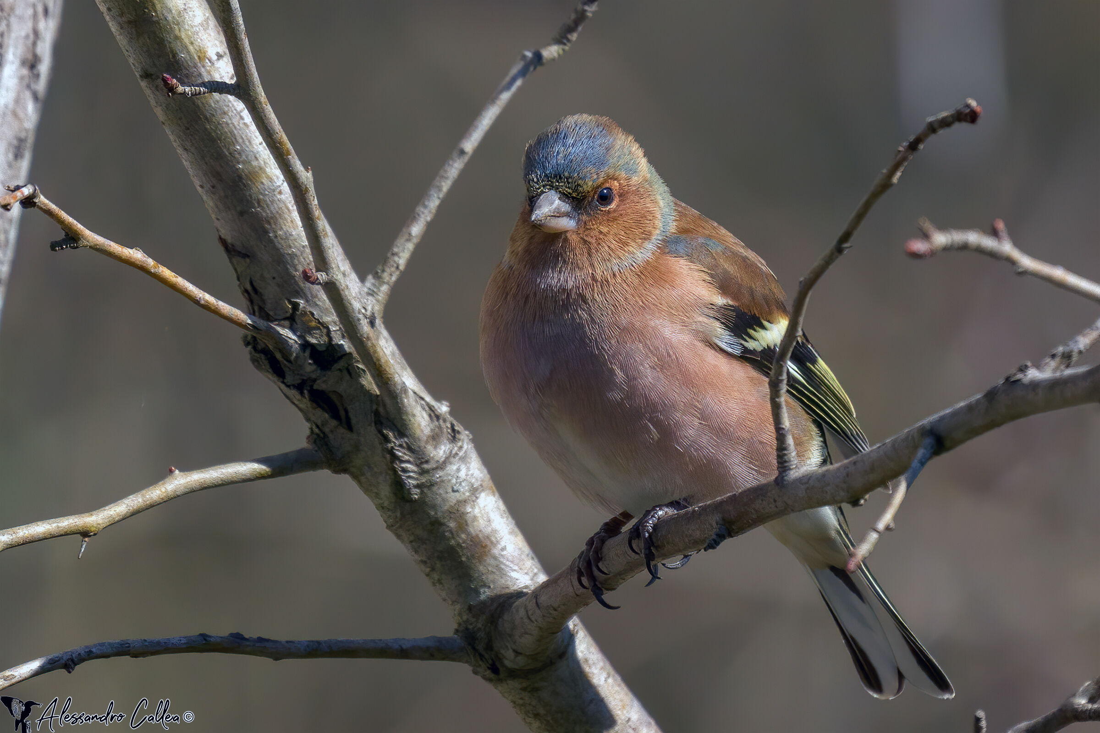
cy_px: 366
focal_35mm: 840
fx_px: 25665
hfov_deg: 2.5
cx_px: 550
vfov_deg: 1.6
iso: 3200
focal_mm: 560
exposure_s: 1/4000
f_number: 8
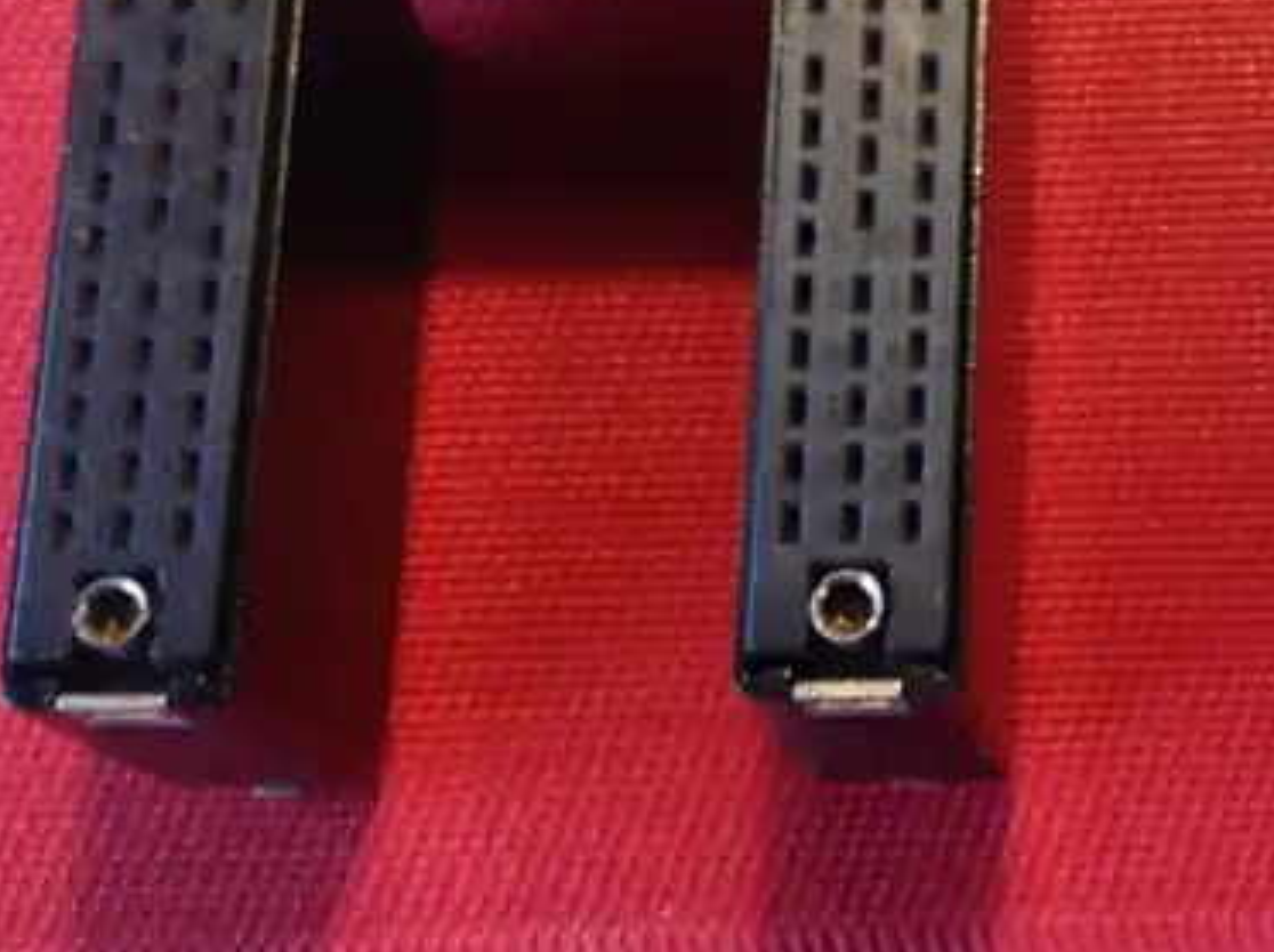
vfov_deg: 15.6
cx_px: 1291
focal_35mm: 94
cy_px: 188
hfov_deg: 20.2
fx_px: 3455
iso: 125
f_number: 2.4
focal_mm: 4.28
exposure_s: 1/15
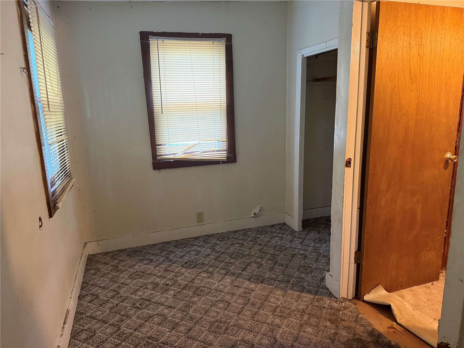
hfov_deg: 71.6
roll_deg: +0.0
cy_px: 174
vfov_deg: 56.8
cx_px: 232
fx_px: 322
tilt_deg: -10.6
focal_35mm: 24
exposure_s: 1/60
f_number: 1.78
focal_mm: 6.76
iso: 800
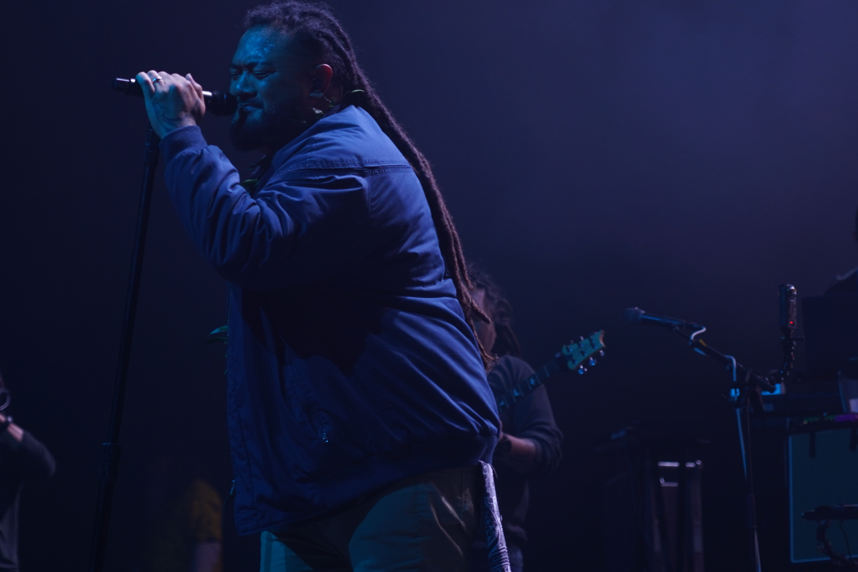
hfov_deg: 14.5
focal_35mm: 141
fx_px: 3360
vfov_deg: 9.7
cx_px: 339
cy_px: 190
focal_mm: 105
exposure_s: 1/125
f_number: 4
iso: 800
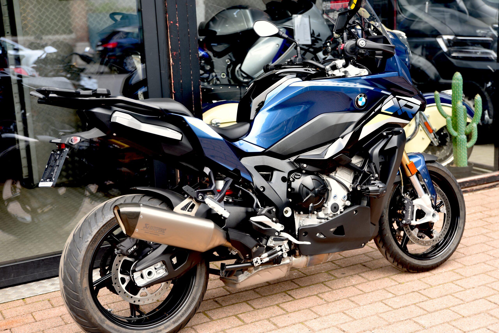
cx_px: 250
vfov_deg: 24.6
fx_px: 763
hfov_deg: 36.2
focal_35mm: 55
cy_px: 166
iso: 100
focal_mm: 55
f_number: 3.2
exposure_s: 1/60
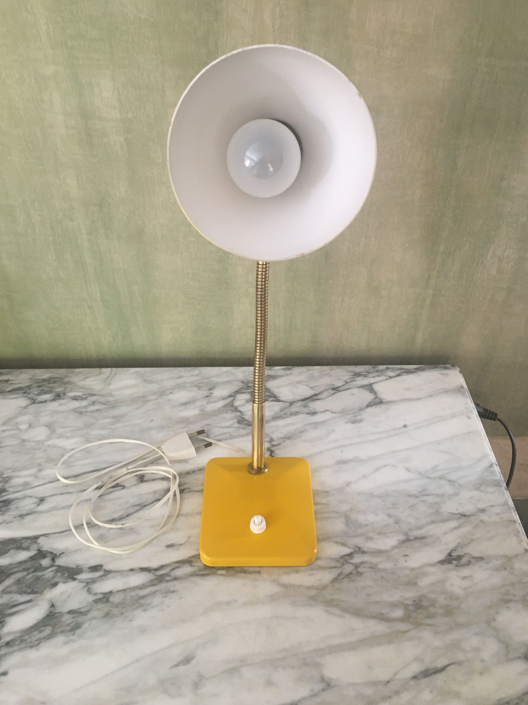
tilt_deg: -40.3
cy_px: 356
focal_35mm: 30
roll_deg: -0.4
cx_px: 264
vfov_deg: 60.0
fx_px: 610
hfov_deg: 46.8
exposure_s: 1/33
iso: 160
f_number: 2.2
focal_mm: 4.15
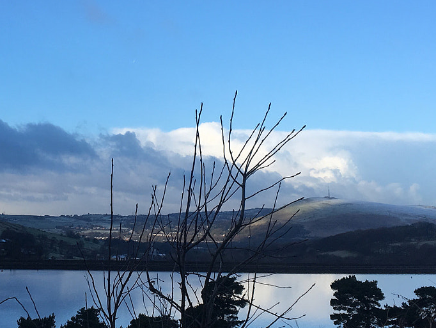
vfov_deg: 21.6
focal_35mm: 68
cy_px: 151
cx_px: 139
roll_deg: -0.6
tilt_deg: +4.4
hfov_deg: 28.3
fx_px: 857
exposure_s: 1/894
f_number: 2.2
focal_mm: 4.15
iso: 25
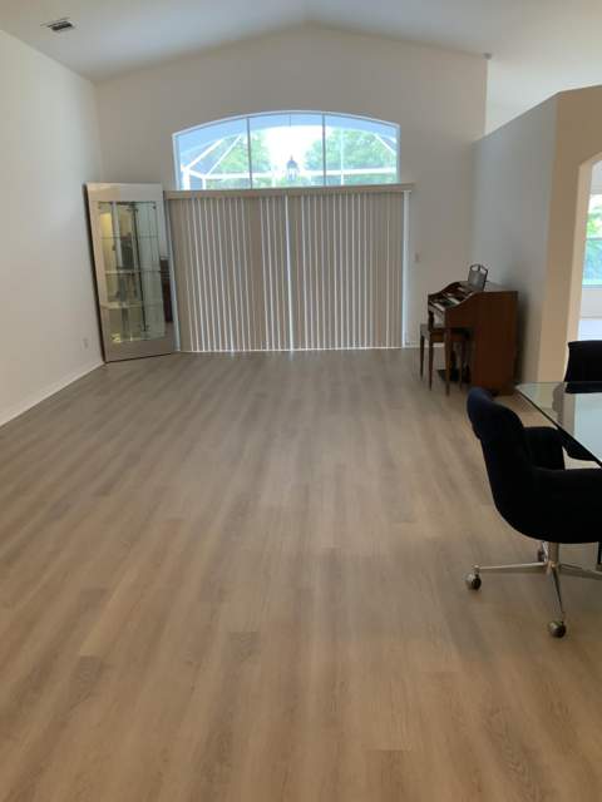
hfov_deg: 48.2
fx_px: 672
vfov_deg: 61.7
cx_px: 301
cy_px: 401
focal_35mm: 29
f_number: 1.8
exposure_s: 1/60
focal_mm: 3
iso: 125
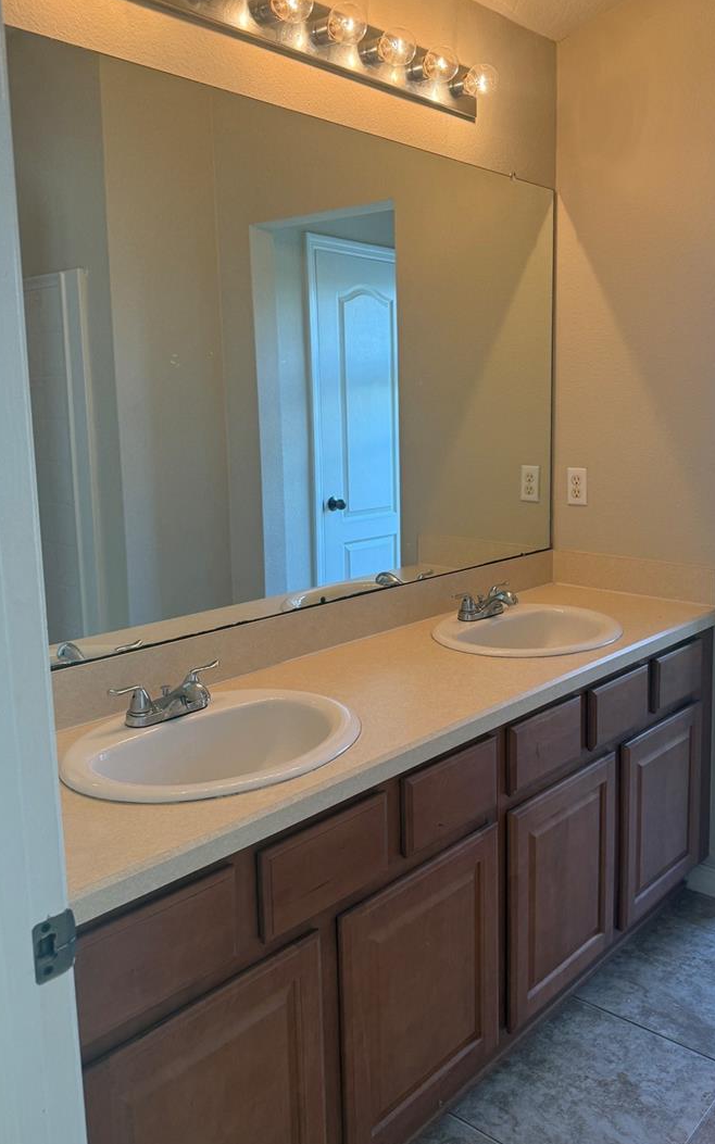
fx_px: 904
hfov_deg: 42.7
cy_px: 526
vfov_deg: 64.5
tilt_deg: -6.3
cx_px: 460
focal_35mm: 29
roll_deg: +0.0
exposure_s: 1/120
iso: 125
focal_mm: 6.76
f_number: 1.78
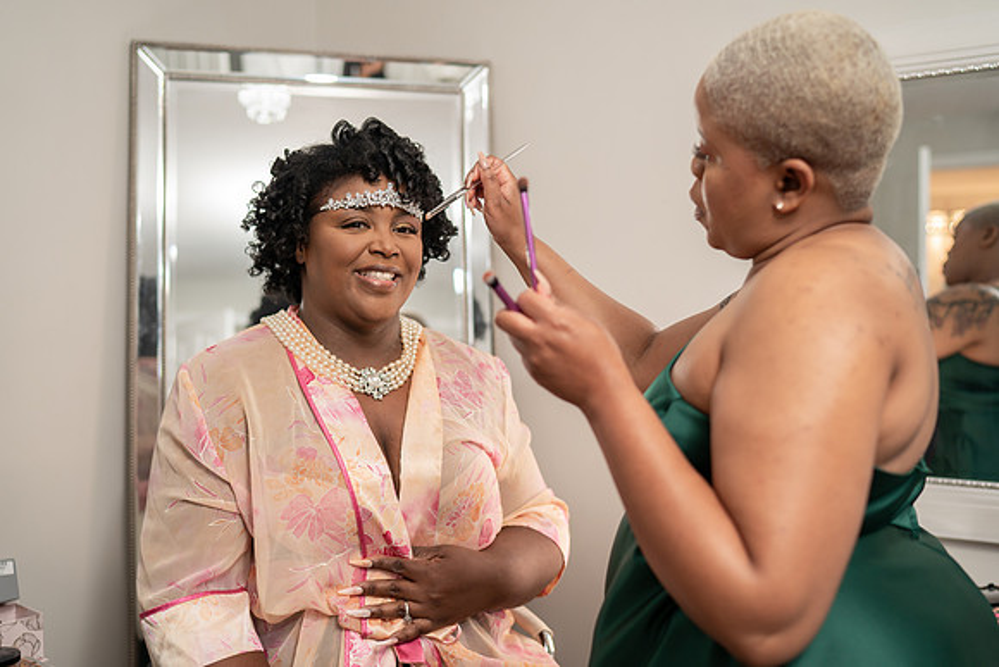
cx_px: 479
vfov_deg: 36.5
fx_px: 1010
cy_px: 335
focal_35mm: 36
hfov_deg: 52.6
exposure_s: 1/250
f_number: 2
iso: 500
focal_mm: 35
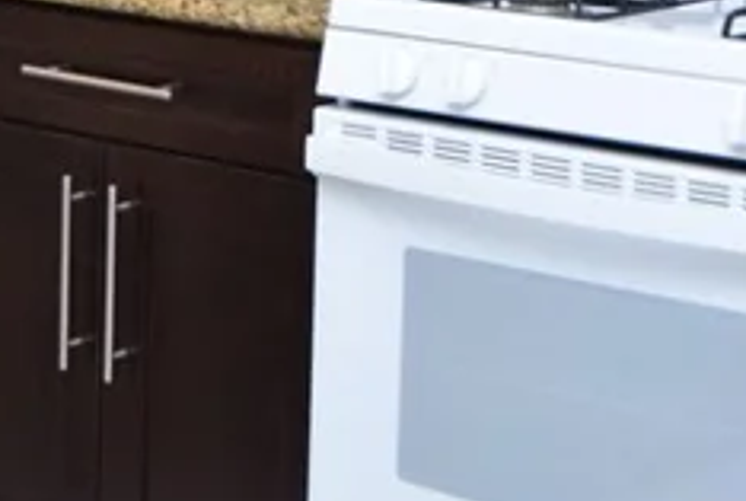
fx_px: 2450
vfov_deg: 11.2
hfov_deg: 17.2
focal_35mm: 118
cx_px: 147
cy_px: -274
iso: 400
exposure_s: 1/80
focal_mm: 18
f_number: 4.5
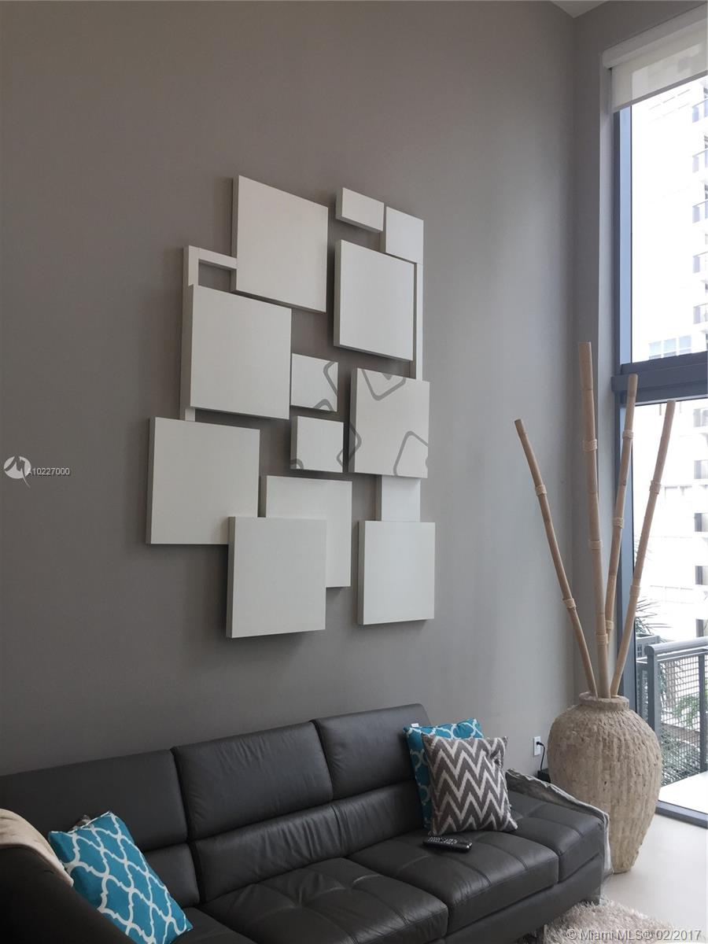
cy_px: 472
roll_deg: -0.8
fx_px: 791
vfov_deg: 61.7
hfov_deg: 48.2
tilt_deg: +5.2
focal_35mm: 29
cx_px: 354
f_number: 2.2
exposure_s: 1/120
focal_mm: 4.15
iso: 50
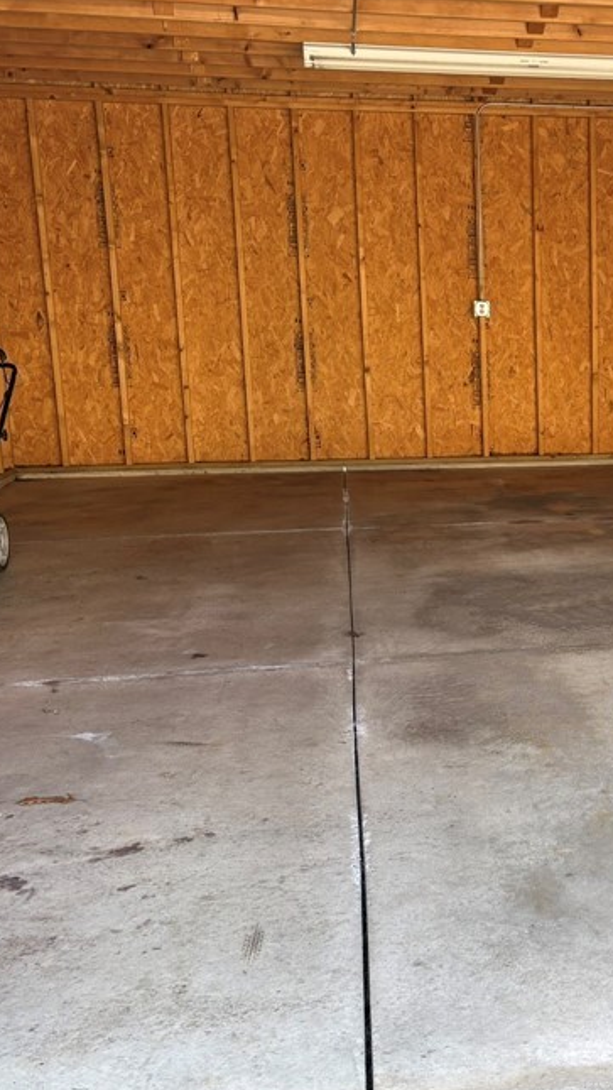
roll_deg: +0.2
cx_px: 637
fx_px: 1300
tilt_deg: -11.7
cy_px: 568
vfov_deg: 45.5
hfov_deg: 25.1
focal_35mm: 45
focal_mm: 5.96
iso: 40
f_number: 1.6
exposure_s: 1/122
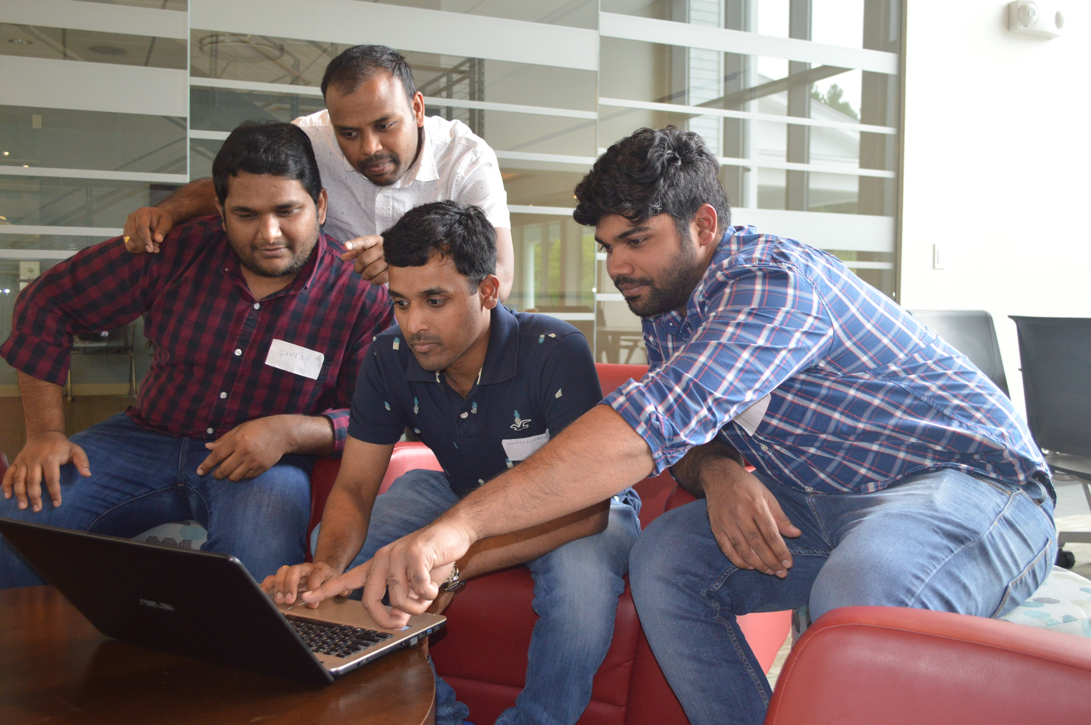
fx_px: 1090
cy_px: 362
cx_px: 546
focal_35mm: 36
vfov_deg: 36.8
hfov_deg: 53.2
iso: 720
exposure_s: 1/60
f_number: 4
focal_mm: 24
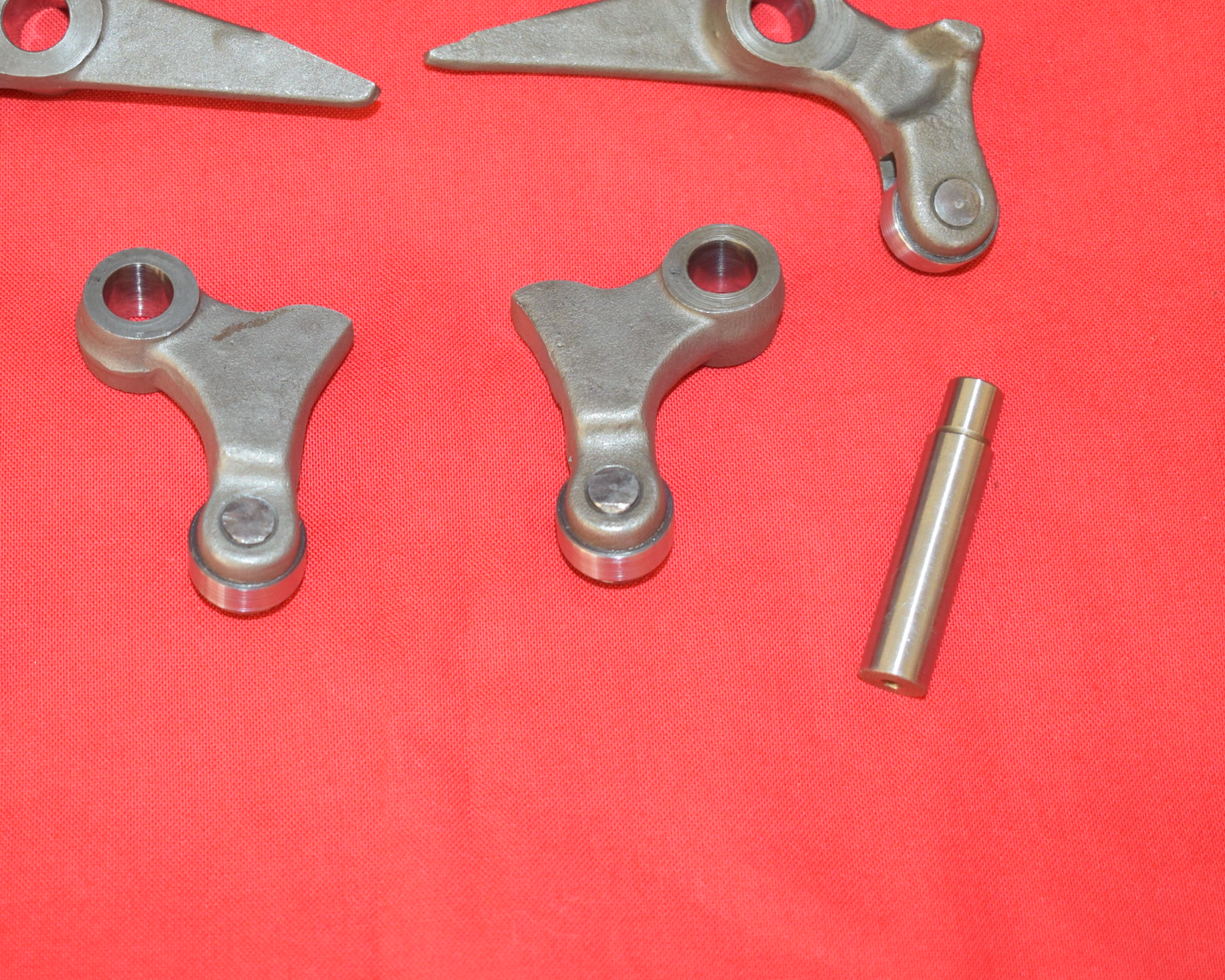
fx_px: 2501
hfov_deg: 27.4
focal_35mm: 69
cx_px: 420
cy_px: 340
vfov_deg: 22.1
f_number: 5
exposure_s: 1/60
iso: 800
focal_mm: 30
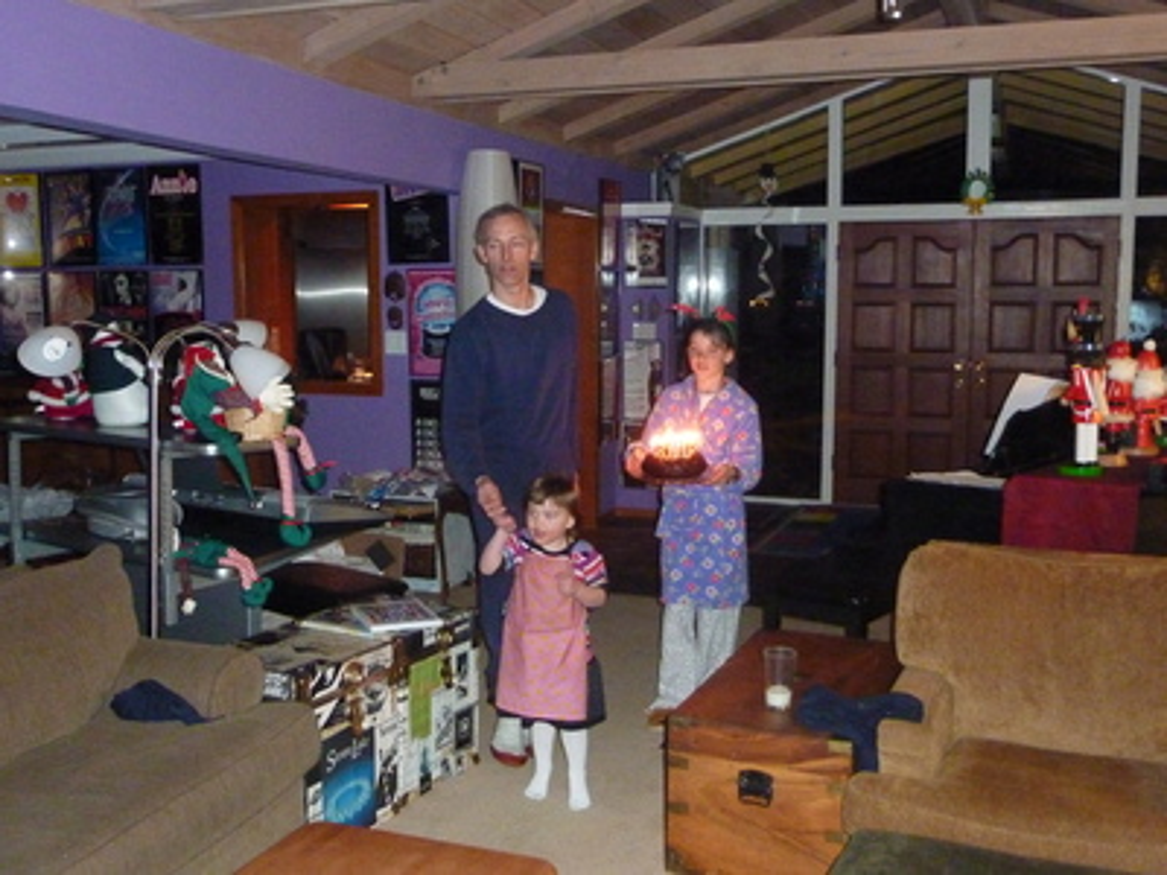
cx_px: 584
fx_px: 1180
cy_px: 438
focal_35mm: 35
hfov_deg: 52.6
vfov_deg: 40.7
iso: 1000
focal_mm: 5.7
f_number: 3.5
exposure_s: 1/30
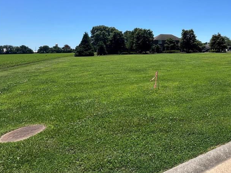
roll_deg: +1.1
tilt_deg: +4.7
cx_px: 192
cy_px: 37
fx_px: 147
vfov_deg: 57.0
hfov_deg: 67.5
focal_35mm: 22
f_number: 1.8
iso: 32
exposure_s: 1/1783
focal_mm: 1.57
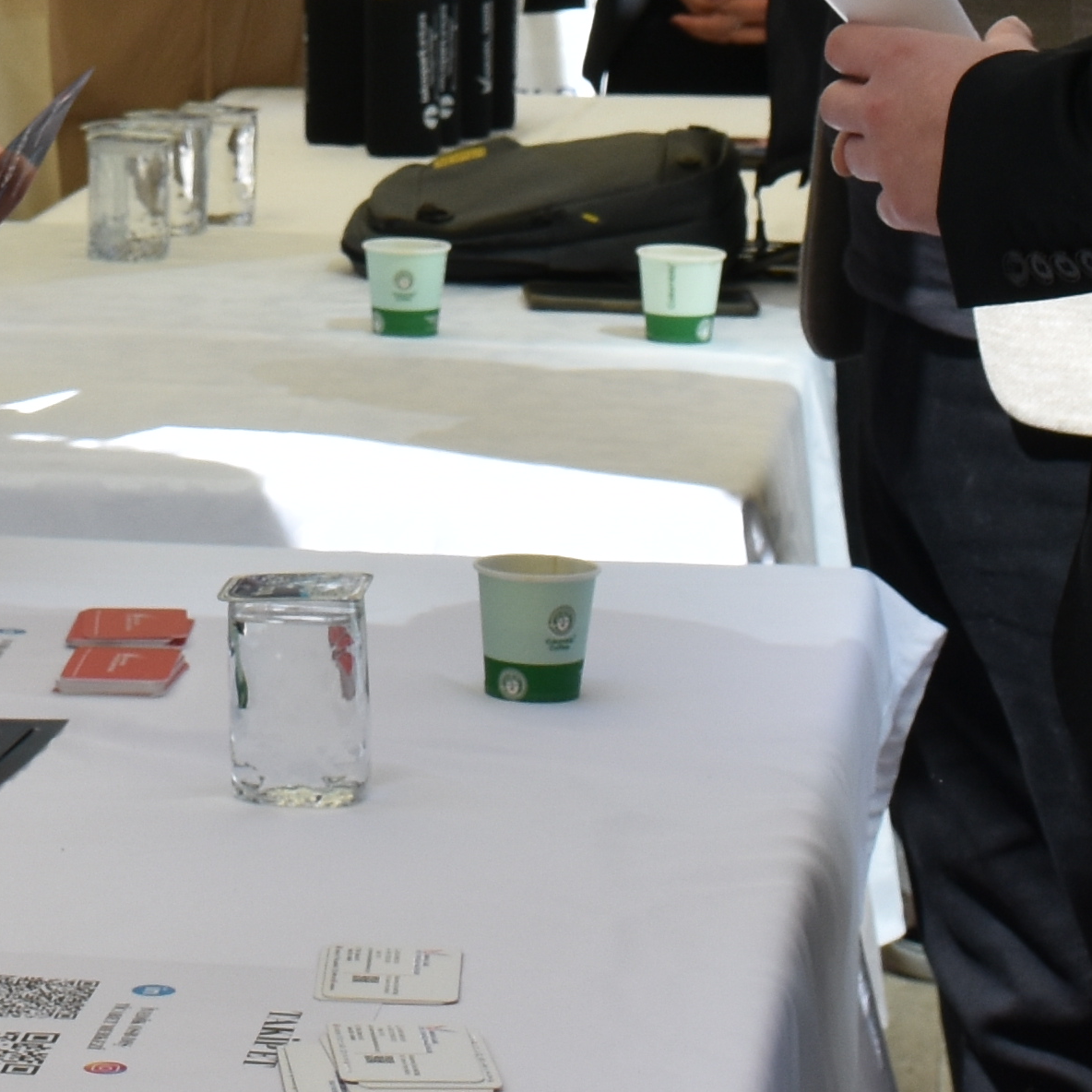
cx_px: 165
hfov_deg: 10.4
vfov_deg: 10.0
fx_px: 5996
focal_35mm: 168
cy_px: -648
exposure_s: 1/500
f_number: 8
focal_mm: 26
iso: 200
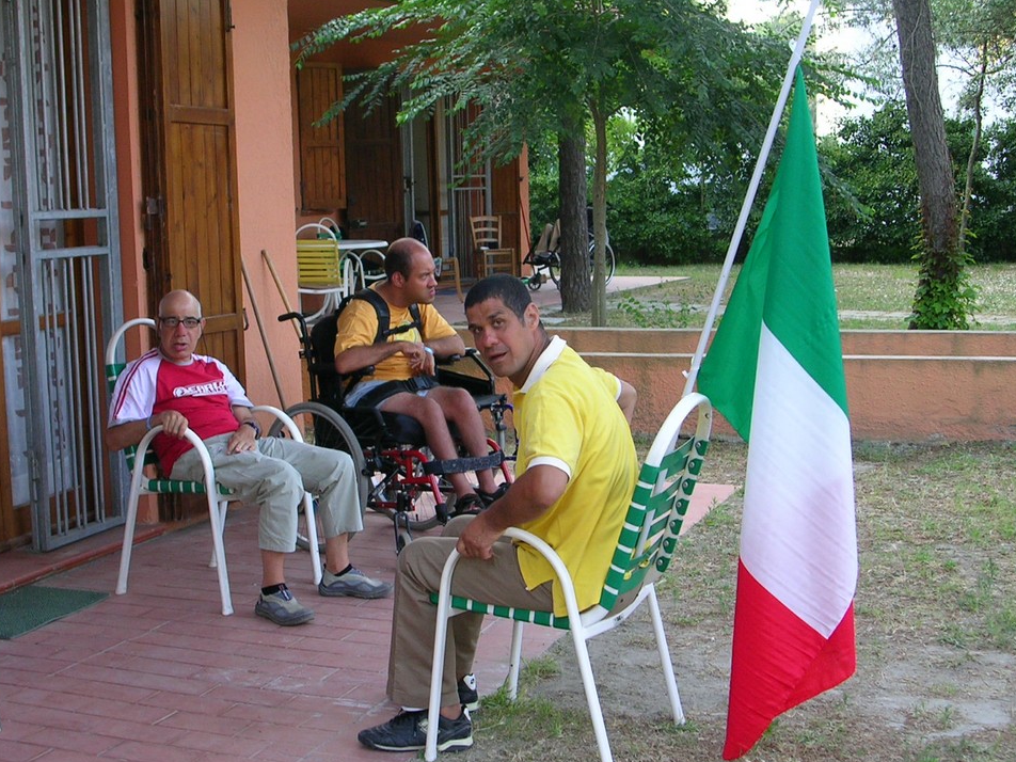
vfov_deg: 25.7
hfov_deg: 33.8
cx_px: 515
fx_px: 1673
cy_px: 399
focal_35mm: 57
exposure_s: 1/30
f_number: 3.2
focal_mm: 8
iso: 50
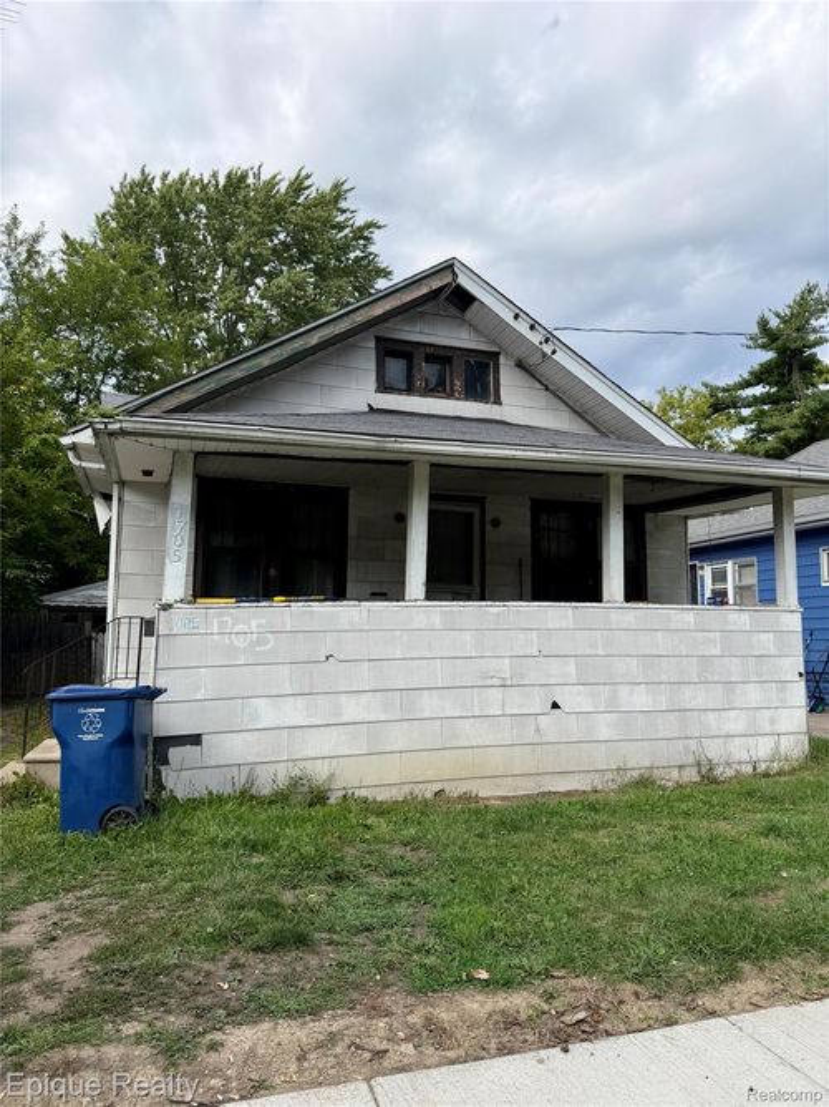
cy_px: 554
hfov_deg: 56.8
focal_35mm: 24
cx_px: 414
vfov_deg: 71.6
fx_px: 767
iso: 80
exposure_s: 1/3425
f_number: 1.78
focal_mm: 6.76
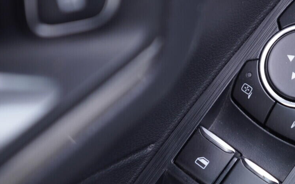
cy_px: 139
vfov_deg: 18.2
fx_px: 571
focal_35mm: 71
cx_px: 199
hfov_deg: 28.8
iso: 200
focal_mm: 24
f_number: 2.8
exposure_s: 1/40
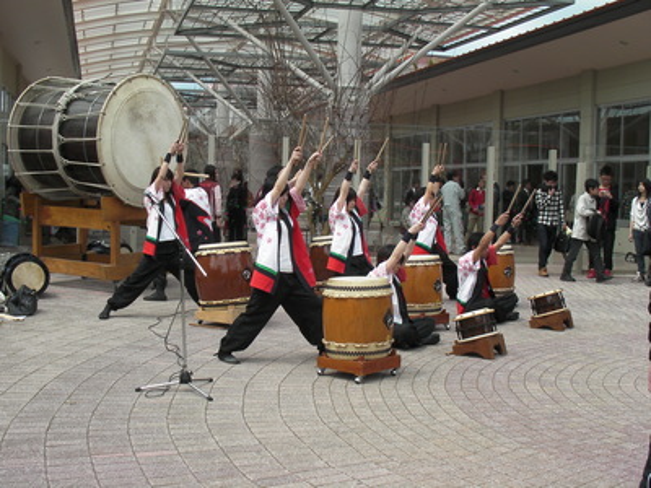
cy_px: 244
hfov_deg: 38.2
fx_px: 940
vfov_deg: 29.1
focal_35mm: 50
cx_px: 326
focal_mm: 8.4
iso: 50
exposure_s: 1/281
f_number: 4.7
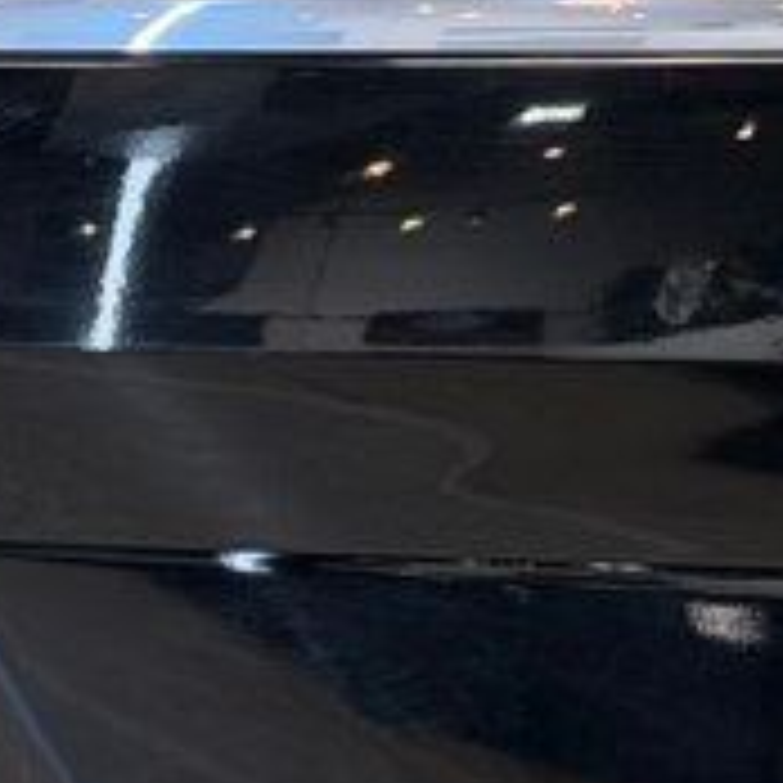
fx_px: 6398
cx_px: 1012
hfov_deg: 6.9
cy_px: 135
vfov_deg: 7.0
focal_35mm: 250
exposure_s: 1/120
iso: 100
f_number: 1.78
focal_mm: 6.76
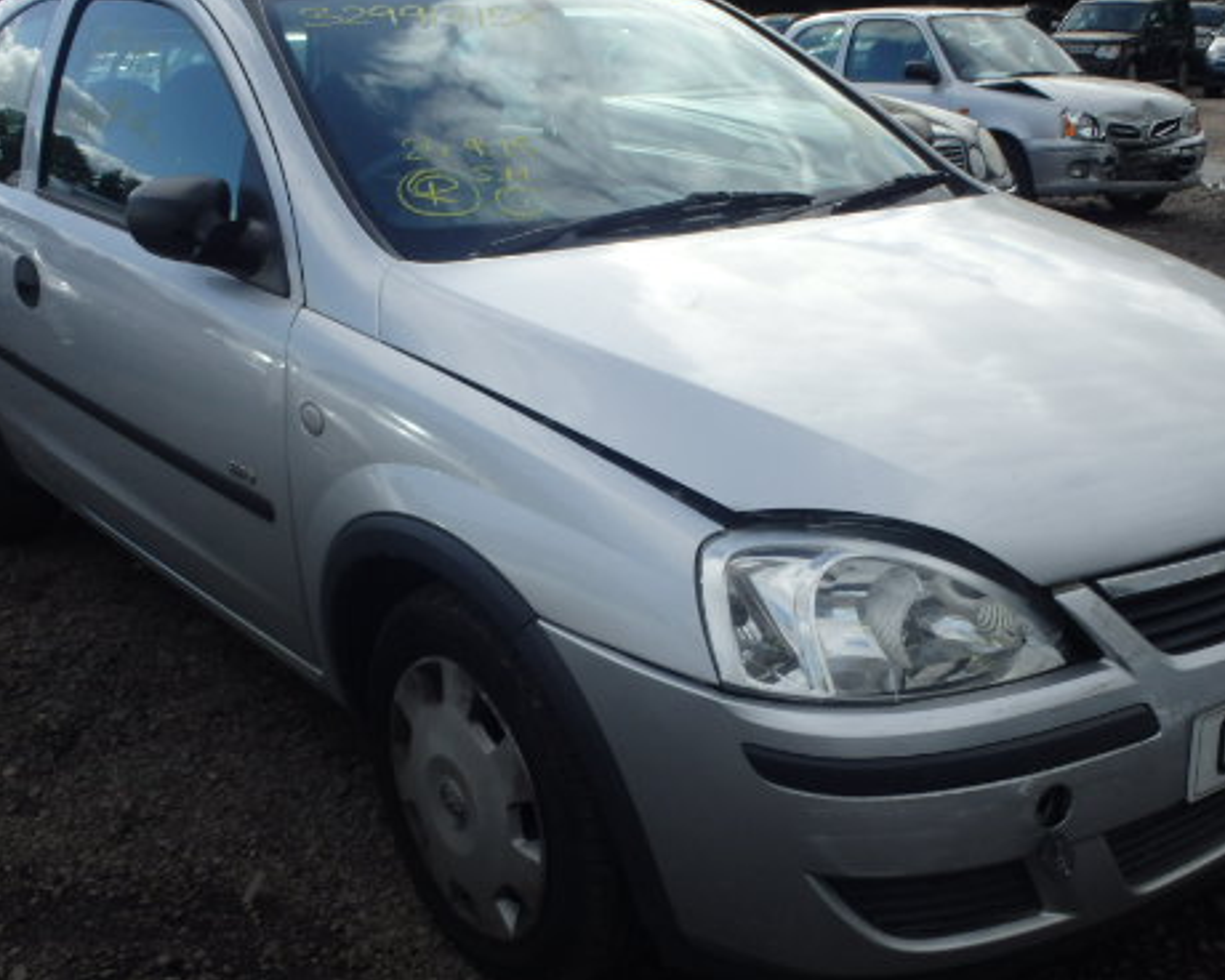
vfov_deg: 39.1
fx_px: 1378
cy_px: 519
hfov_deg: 47.9
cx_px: 671
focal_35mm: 38
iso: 125
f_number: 11
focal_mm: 5
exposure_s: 1/100
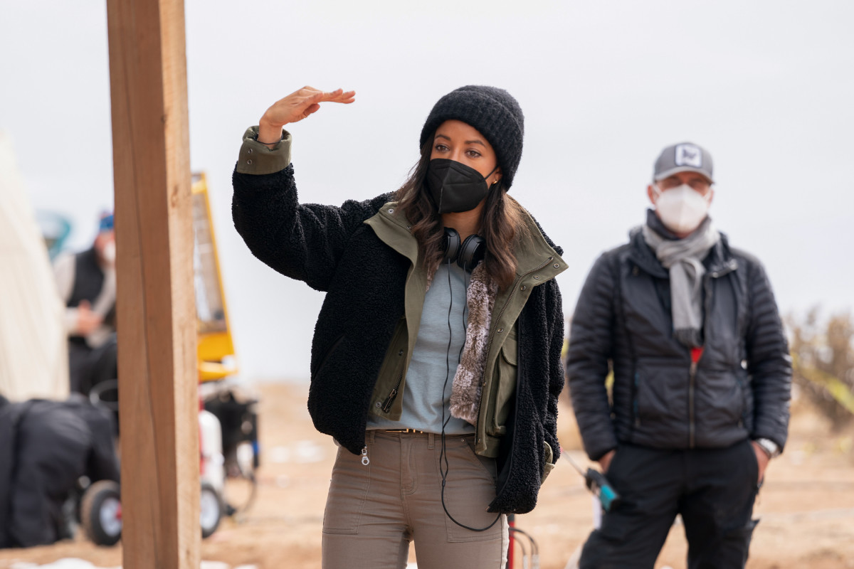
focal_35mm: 192
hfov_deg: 10.7
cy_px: 284
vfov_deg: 7.2
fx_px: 4554
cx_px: 427
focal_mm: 192
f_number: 5
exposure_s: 1/320
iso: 160
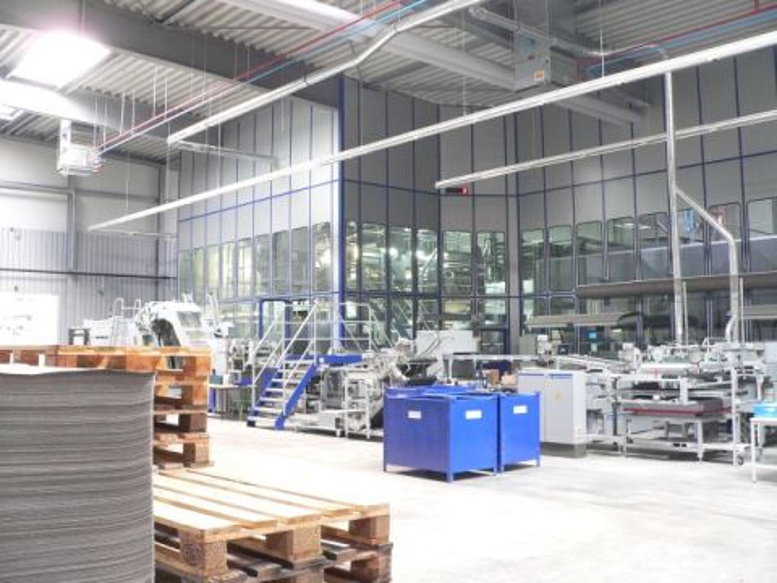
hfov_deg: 51.4
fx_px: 808
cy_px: 292
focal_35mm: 36
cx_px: 388
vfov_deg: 39.7
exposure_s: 1/5
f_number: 2.8
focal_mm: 6
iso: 200
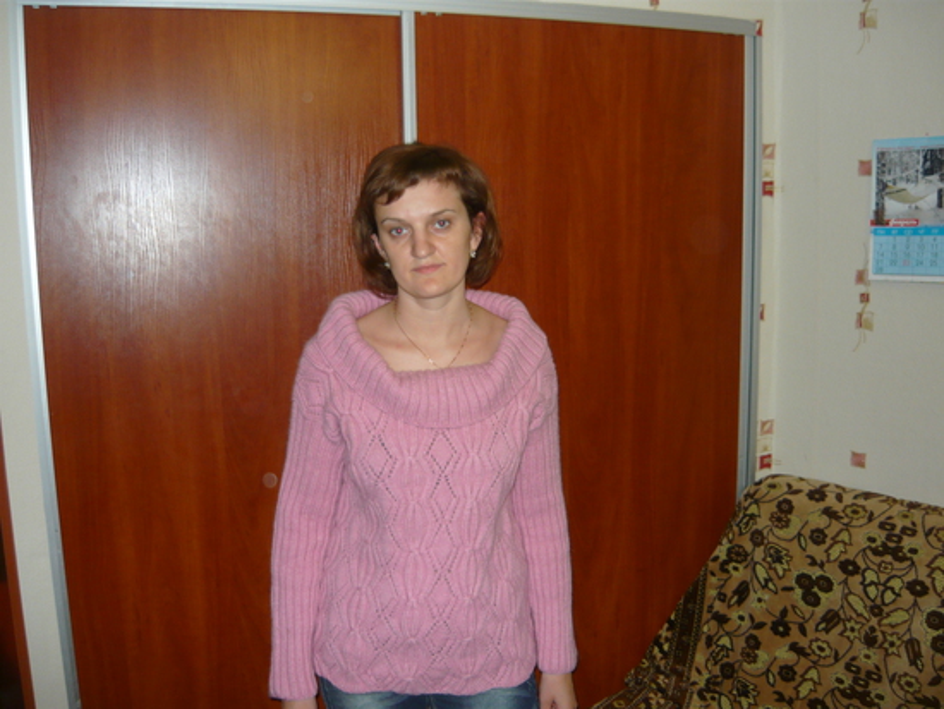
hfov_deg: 55.3
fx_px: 900
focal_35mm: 33
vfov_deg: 43.0
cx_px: 472
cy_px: 354
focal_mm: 5.5
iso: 125
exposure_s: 1/30
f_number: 2.8
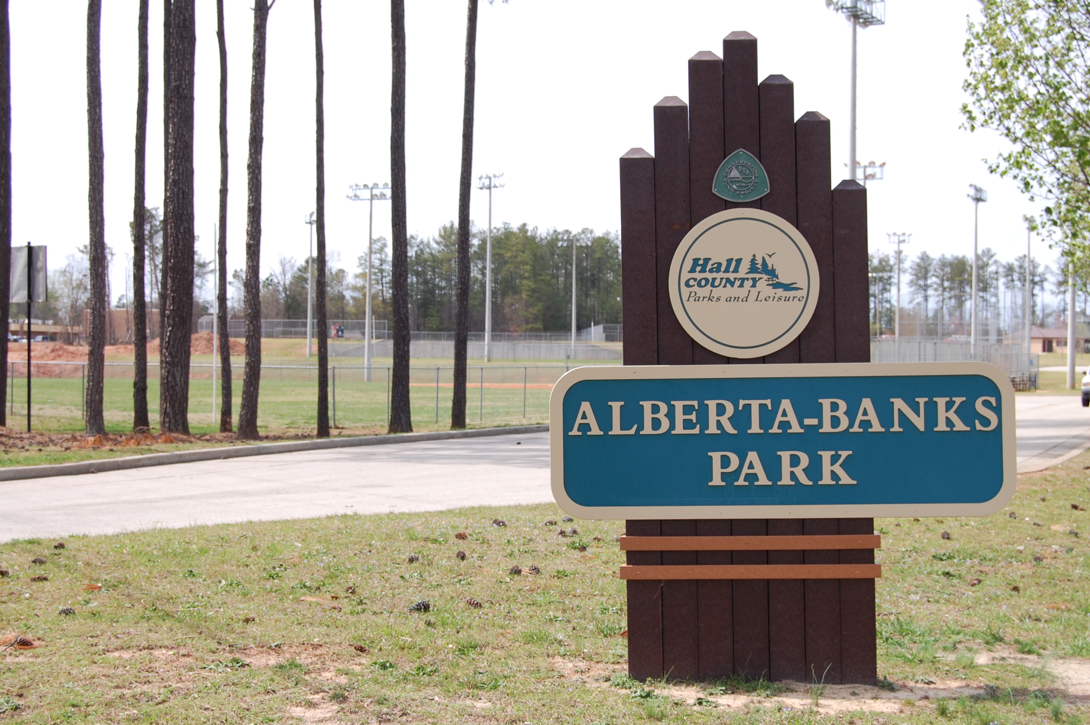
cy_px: 362
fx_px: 1724
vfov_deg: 23.7
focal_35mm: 57
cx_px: 545
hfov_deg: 35.1
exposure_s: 1/250
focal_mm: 38
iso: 200
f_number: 8
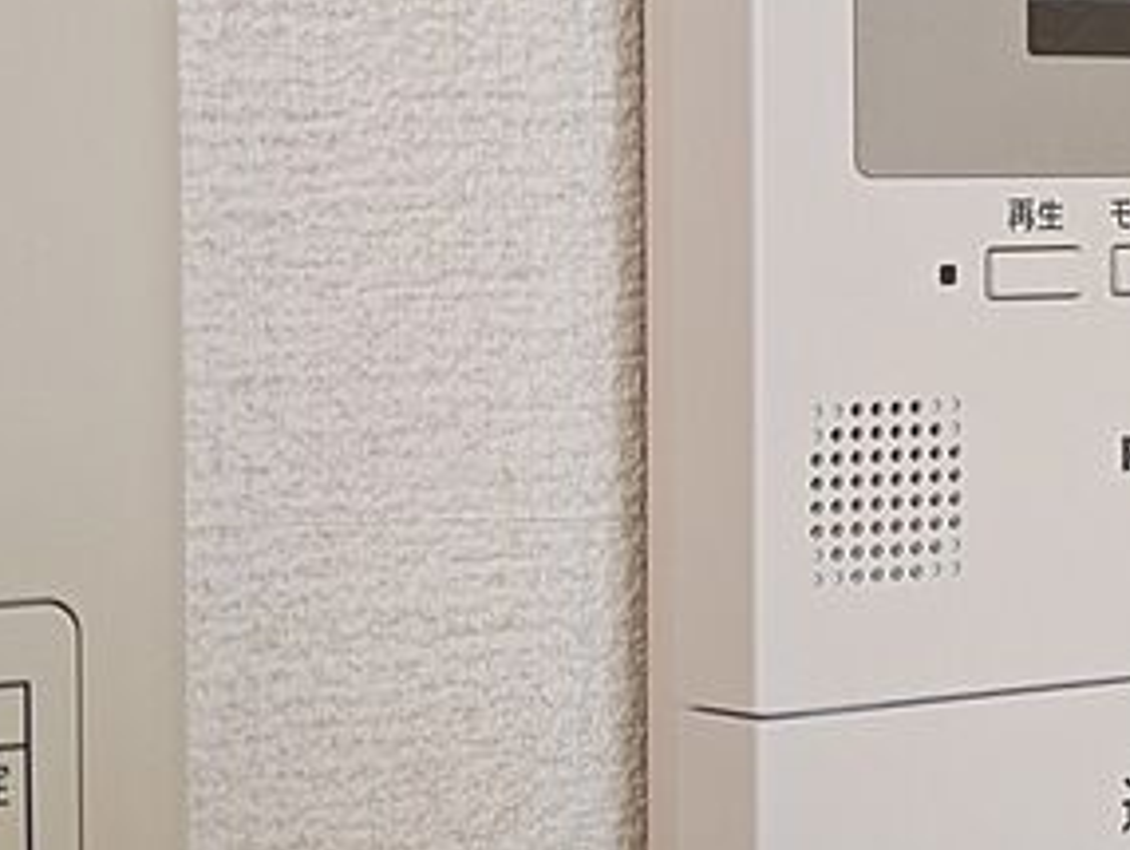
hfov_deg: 16.9
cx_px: 1126
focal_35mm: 114
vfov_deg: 13.0
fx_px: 3725
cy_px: 265
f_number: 1.89
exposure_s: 1/220
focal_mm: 5.43
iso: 65
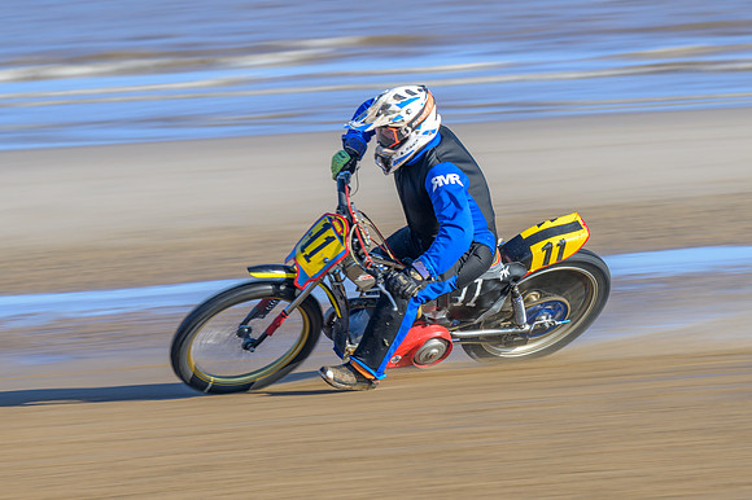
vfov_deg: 5.5
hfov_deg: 8.3
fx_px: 5187
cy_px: 269
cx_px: 427
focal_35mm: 248
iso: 64
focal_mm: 140
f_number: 8
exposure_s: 1/100
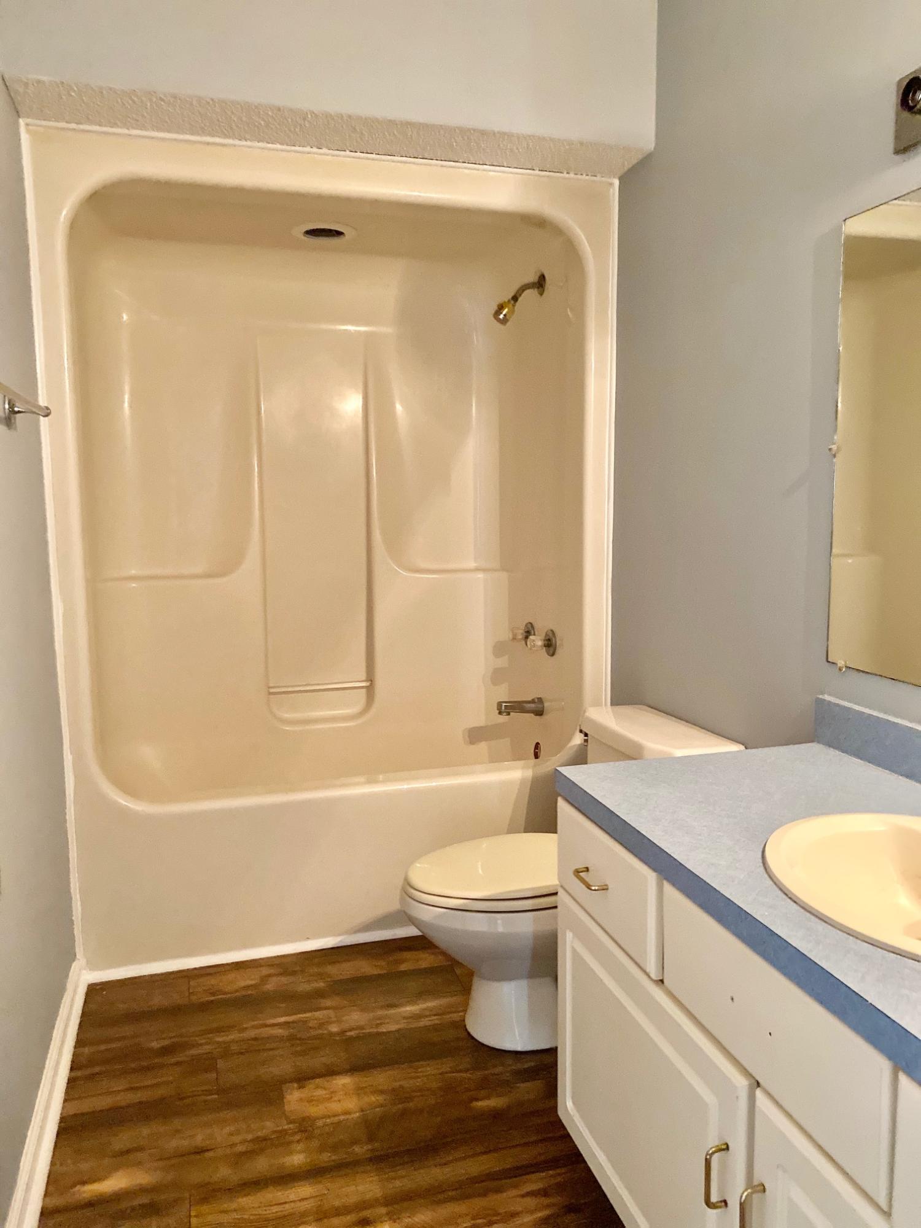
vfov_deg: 67.3
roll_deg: +0.5
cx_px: 460
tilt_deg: -6.0
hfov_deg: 53.1
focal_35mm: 26
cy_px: 614
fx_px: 922
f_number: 1.8
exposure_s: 1/30
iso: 800
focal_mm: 4.25
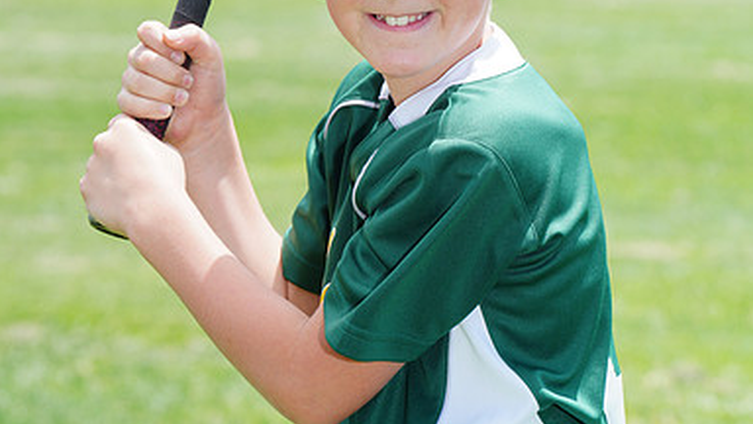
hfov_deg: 7.3
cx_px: 376
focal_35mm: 296
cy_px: -137
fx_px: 5910
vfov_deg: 4.1
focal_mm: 187
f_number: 10
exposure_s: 1/200
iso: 200
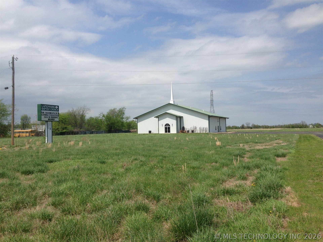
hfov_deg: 55.4
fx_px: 308
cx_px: 162
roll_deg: +0.6
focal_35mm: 33
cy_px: 121
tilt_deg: +1.5
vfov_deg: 42.9
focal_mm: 4.12
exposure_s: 1/2710
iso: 50
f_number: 2.4
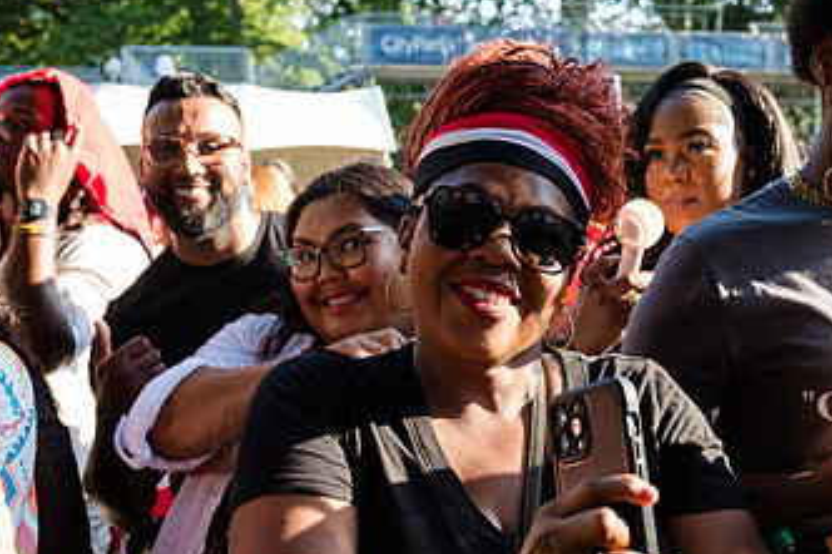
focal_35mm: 52
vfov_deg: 25.9
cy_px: 330
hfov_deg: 37.8
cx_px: 546
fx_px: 1201
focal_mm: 29
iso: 400
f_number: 4.5
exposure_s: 1/250
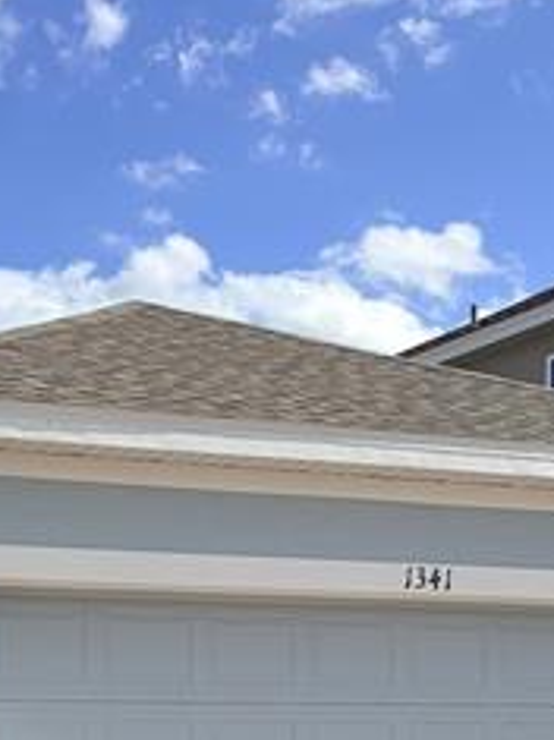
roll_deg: +0.8
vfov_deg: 21.2
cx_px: -28
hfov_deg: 16.9
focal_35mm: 85
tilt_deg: -2.4
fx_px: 1815
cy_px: 926
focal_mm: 5.96
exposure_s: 1/6993
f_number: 1.6
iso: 64
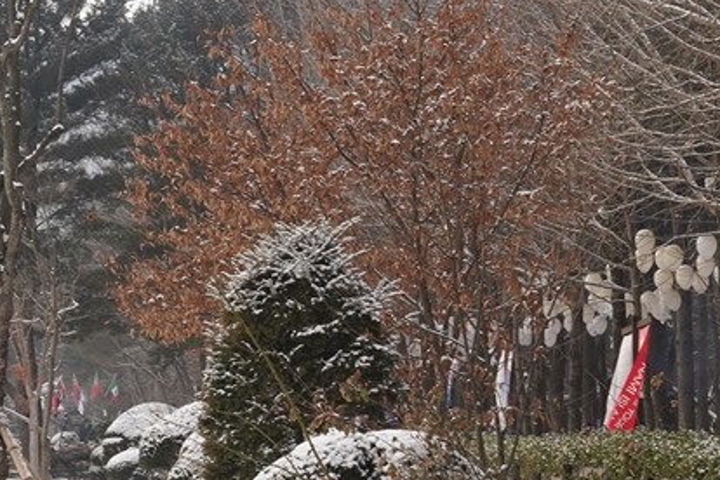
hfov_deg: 11.8
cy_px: 463
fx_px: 3480
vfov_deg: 7.9
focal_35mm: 174
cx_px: 445
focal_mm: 36
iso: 320
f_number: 13
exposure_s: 1/100
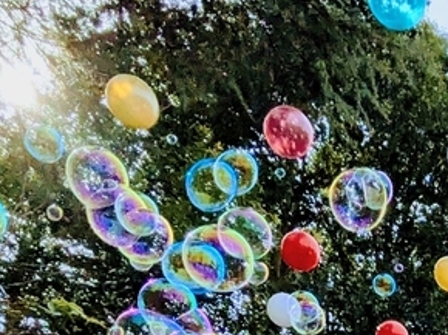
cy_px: 572
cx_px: 573
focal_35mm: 58
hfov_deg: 27.9
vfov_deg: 19.8
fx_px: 750
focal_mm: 1.83
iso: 52
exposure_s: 1/2915
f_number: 2.2
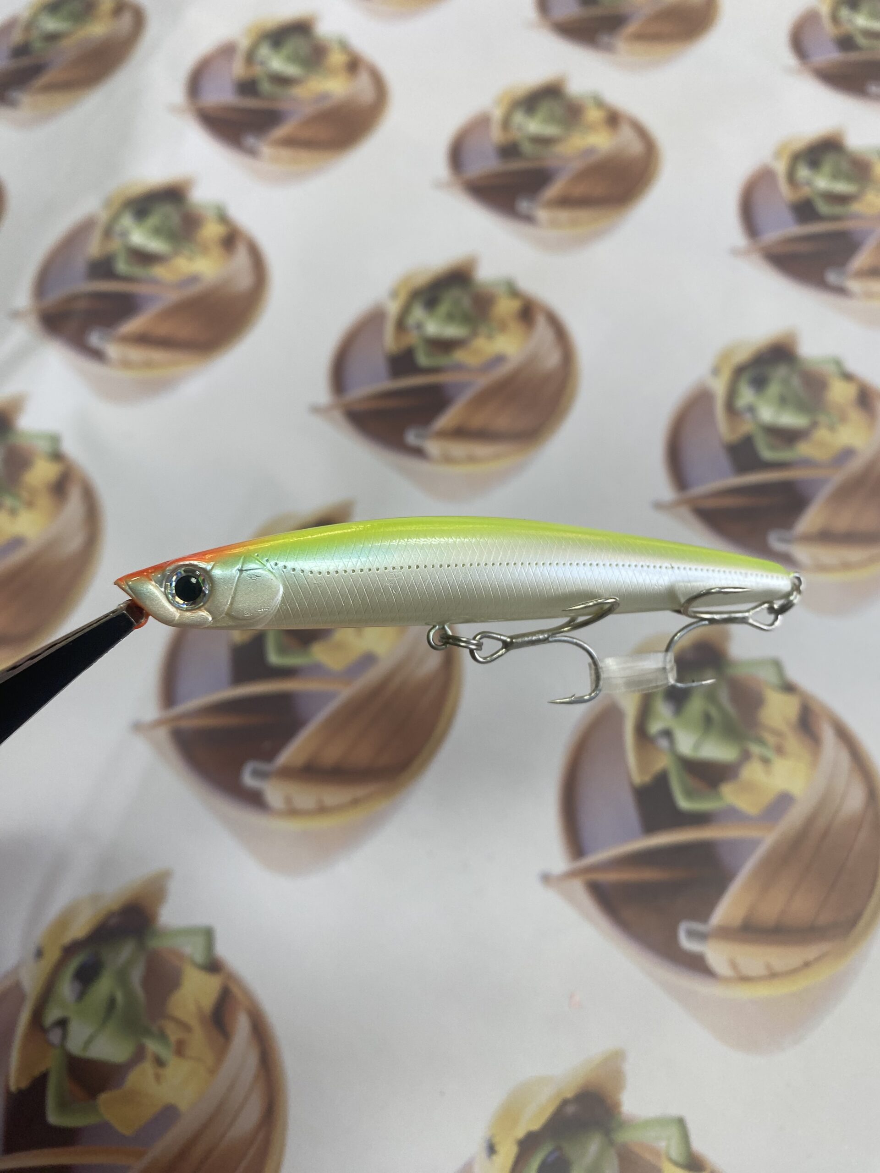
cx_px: 440
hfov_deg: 54.9
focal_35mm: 25
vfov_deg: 69.4
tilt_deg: -61.1
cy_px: 586
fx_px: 847
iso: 80
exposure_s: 1/120
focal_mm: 4.25
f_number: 1.8
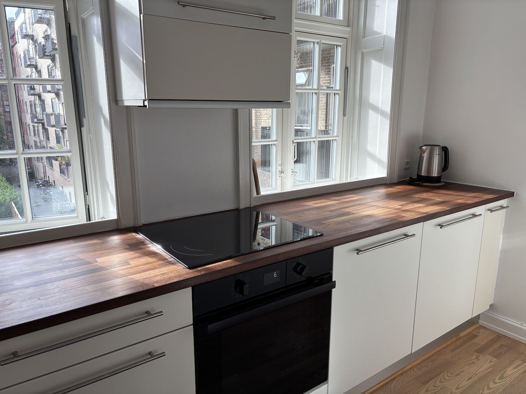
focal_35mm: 26
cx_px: 263
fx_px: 395
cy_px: 197
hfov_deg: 67.3
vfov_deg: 53.1
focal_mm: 5.96
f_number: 1.6
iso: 40
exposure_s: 1/232
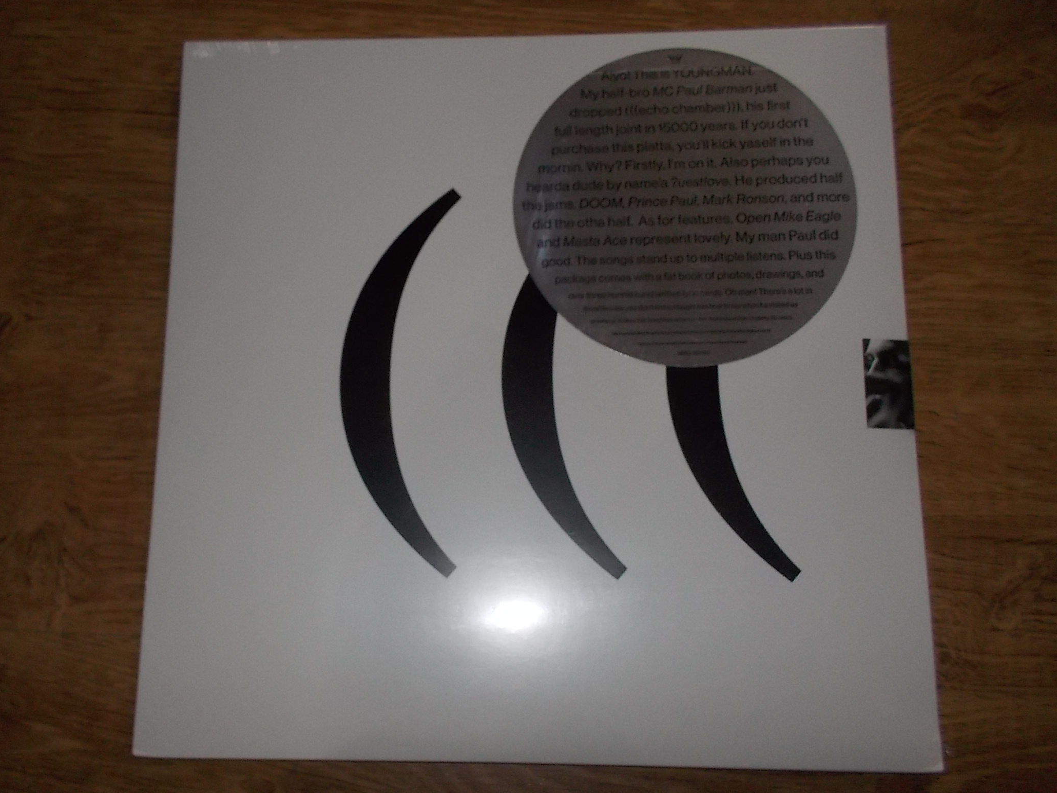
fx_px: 977
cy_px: 414
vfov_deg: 44.1
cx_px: 475
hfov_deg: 56.7
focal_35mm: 32
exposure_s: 1/30
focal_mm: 4.1
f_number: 3.3
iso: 200
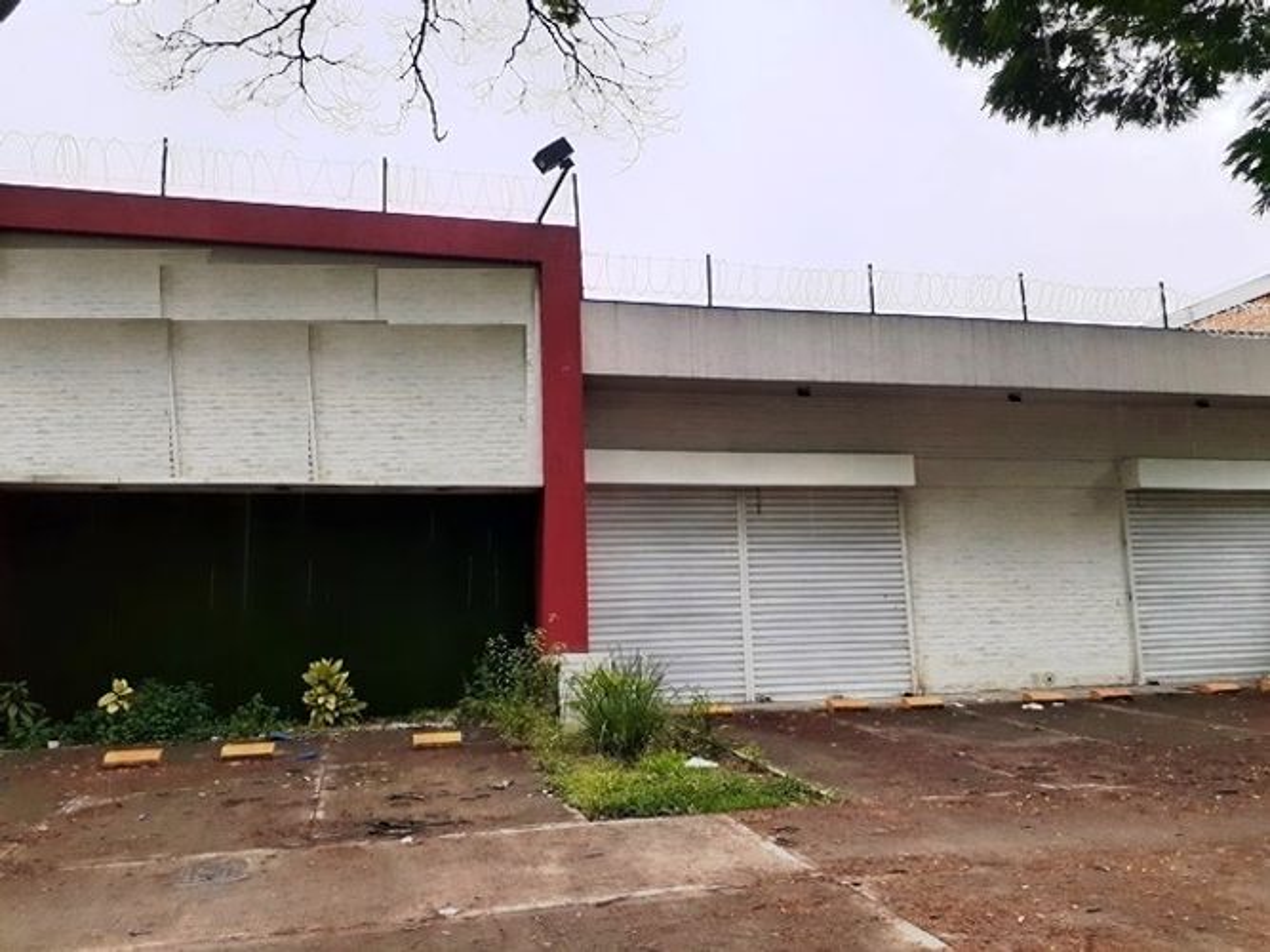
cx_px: 635
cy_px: 476
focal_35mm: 27
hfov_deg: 65.3
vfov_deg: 51.3
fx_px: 990
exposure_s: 1/281
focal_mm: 3.6
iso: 40
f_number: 1.9
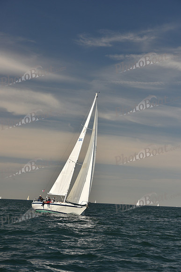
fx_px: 716
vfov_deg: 21.5
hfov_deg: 14.4
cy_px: 136
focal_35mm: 95
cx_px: 90
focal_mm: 95
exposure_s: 1/640
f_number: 7.1
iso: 250
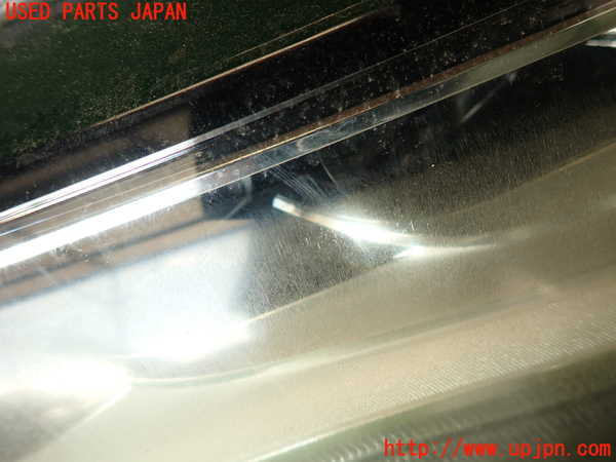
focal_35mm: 25
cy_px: 231
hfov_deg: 69.4
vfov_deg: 54.9
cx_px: 308
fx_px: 445
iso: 100
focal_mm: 4.5
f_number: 2
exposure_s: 1/80
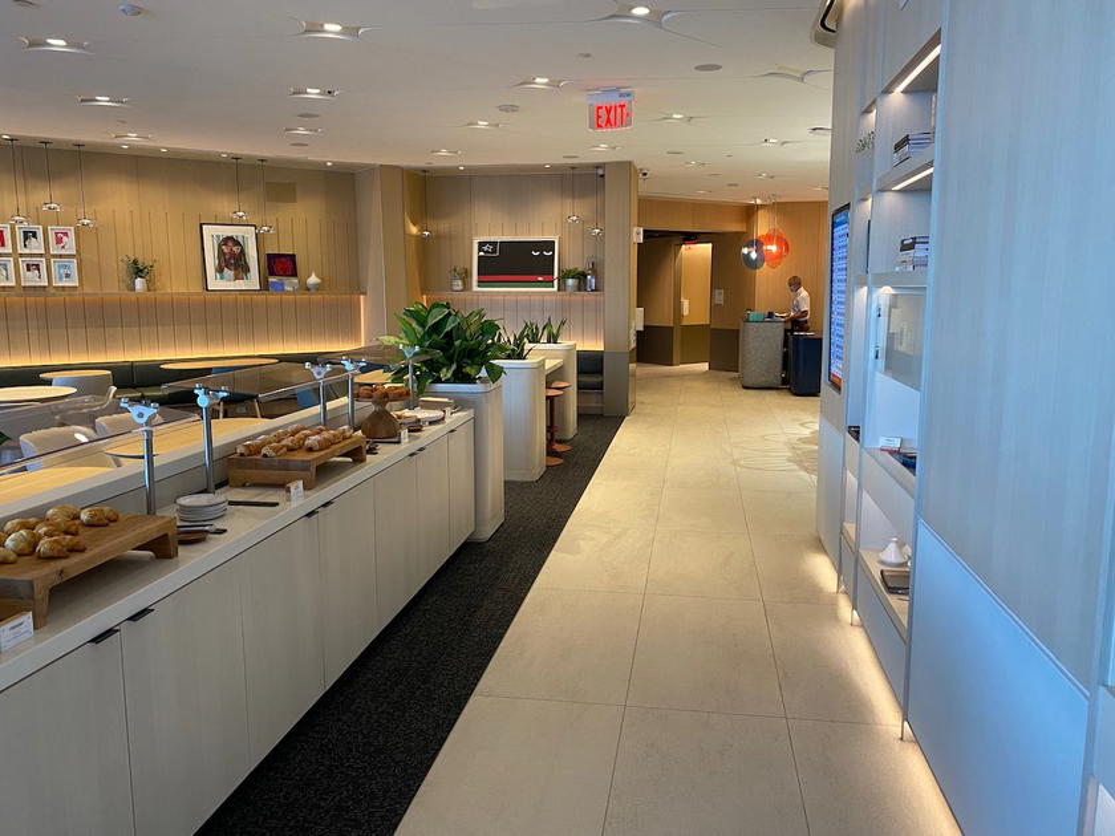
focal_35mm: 26
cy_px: 418
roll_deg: +0.4
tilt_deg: -8.3
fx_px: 837
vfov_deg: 53.1
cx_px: 558
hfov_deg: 67.3
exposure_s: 1/60
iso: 160
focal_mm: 4.25
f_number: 1.8
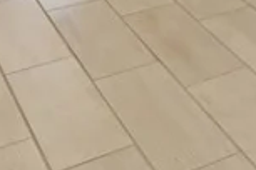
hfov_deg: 16.1
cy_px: -328
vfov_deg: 9.7
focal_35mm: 110
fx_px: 785
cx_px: 437
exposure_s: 1/320
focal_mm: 16.5
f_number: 9
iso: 500
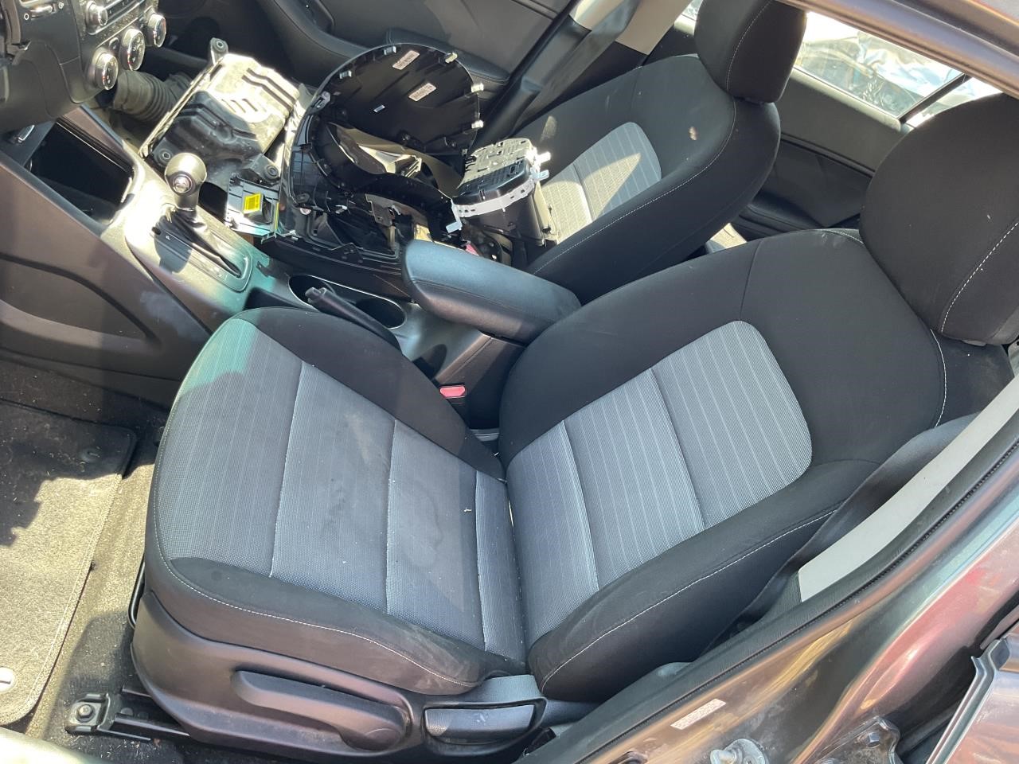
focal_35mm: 29
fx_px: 854
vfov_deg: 48.2
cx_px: 510
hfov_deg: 61.7
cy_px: 382
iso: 50
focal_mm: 3
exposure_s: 1/120
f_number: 1.8
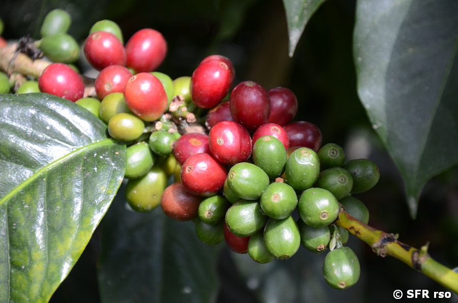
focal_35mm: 158
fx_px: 1999
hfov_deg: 13.1
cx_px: 229
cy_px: 152
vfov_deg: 8.7
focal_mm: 105
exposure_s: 1/400
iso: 800
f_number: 5.6
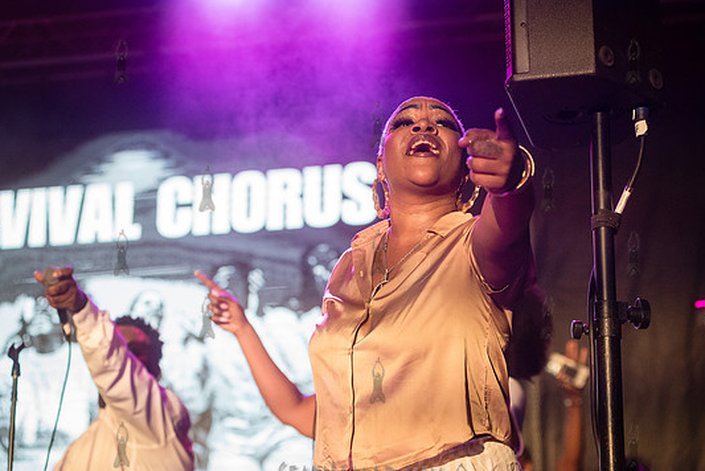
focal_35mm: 87
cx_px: 377
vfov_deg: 15.7
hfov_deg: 23.4
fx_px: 1705
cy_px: 252
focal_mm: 80
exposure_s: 1/800
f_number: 4
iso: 4000
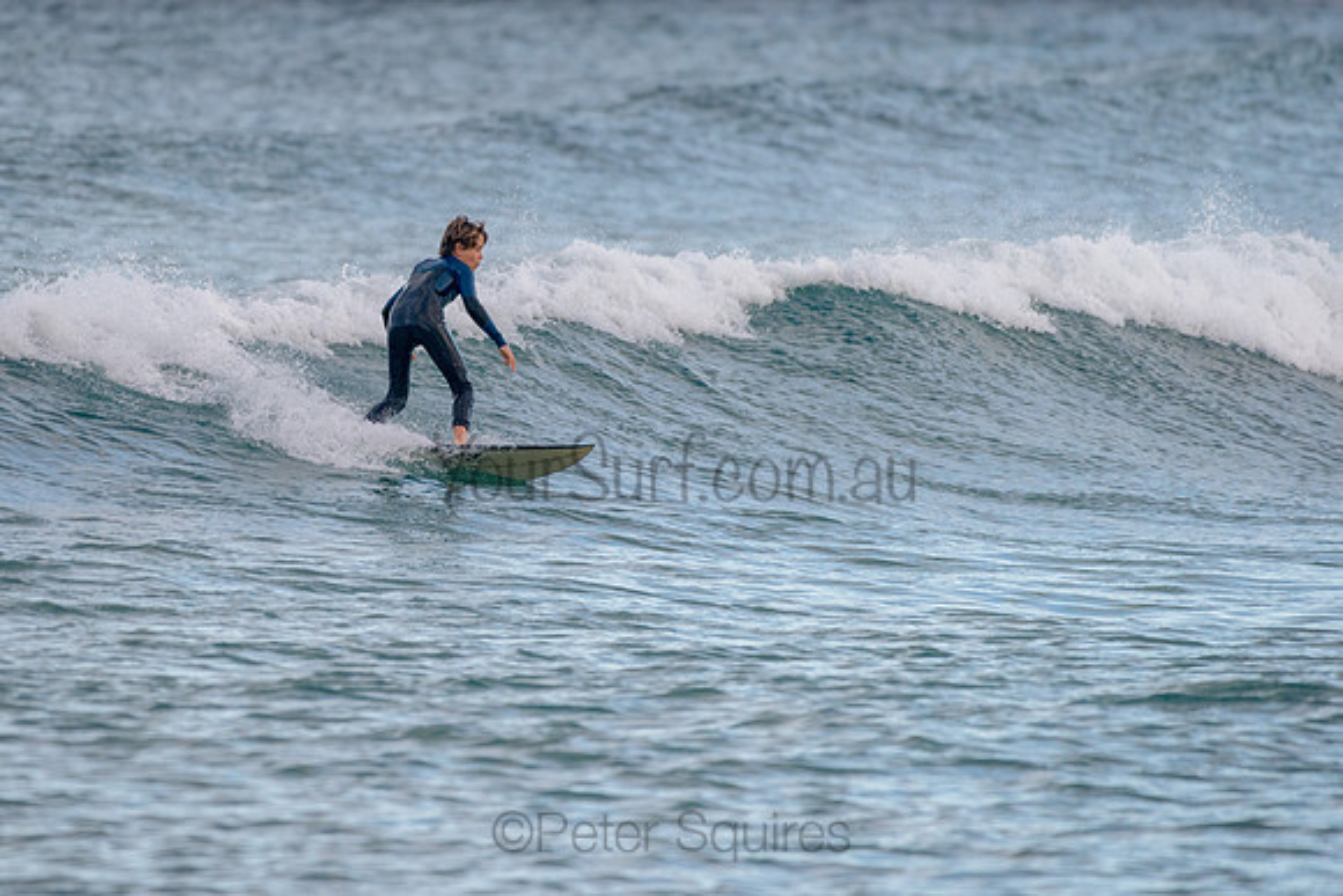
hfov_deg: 3.4
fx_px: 22829
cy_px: 353
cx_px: 521
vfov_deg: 2.2
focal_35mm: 612
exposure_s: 1/1600
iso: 900
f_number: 5.6
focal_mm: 500
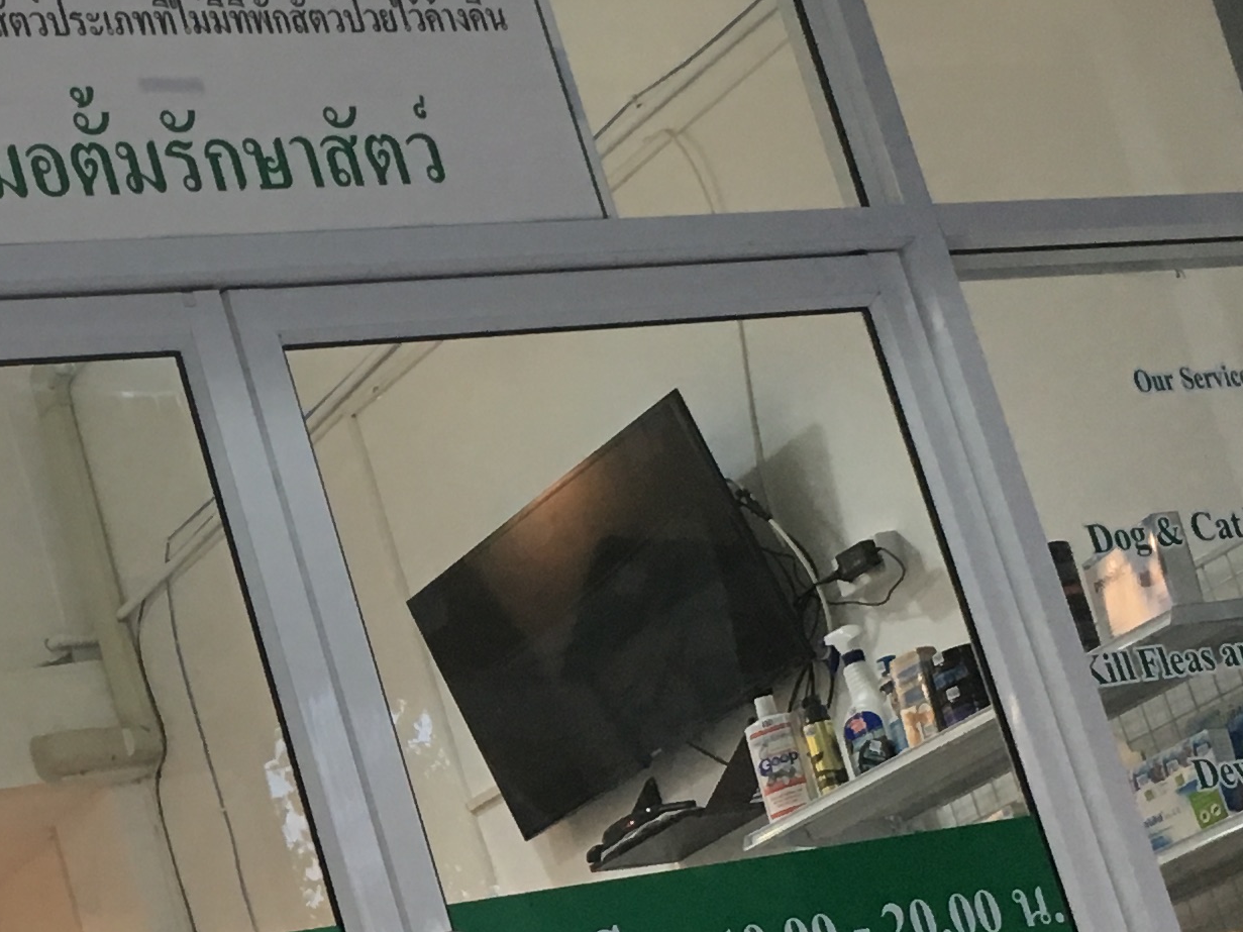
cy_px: 876
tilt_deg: +13.0
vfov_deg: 15.3
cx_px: 88
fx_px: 3411
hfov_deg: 20.2
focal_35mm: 95
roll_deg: +15.2
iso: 64
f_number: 2.2
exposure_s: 1/33
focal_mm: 4.15
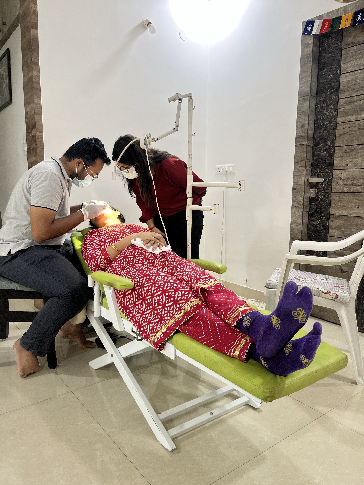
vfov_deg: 67.3
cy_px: 242
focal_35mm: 26
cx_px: 182
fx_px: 365
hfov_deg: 53.1
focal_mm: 5.1
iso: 100
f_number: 1.6
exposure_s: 1/50
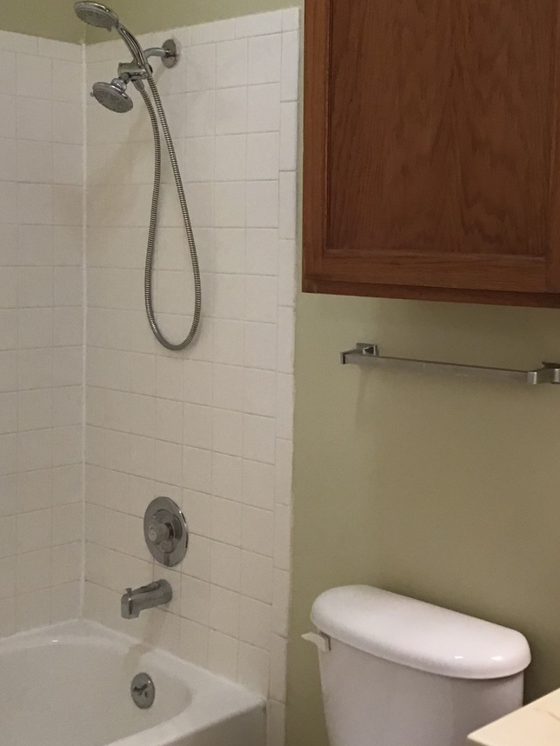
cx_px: 283
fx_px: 1121
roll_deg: +0.6
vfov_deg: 36.8
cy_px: 325
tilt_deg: -3.9
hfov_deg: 28.0
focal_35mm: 52
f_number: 2.4
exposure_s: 1/30
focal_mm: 3.3
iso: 100
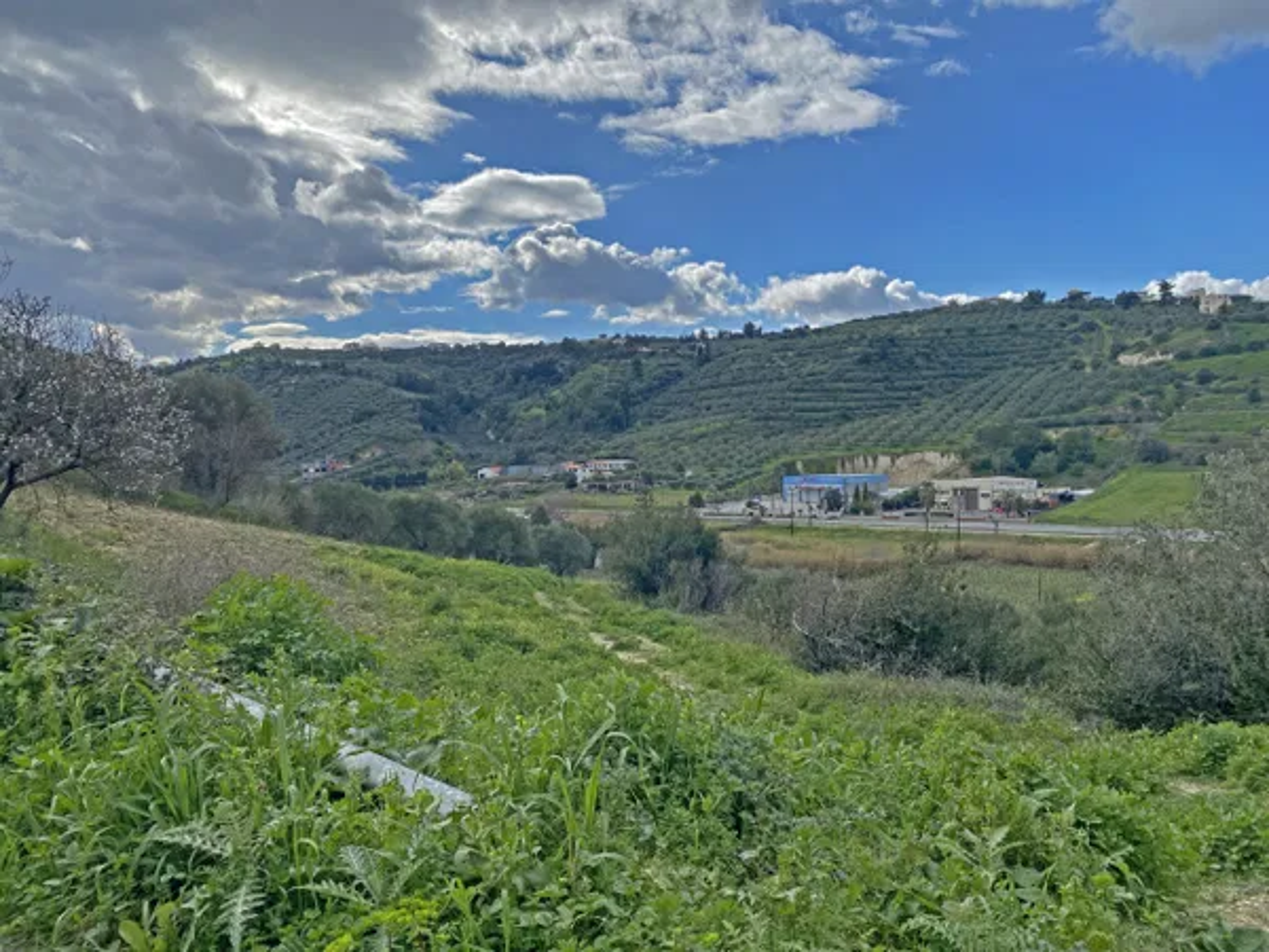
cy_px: 476
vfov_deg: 53.1
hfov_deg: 67.3
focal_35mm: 26
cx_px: 634
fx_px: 953
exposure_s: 1/3984
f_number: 1.8
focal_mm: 4.25
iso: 32
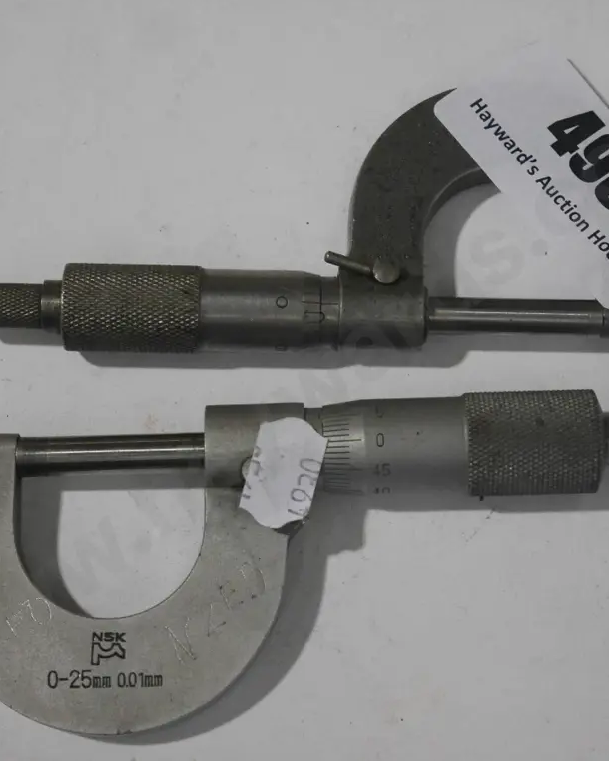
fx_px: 1892
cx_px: 333
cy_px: 378
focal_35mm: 84
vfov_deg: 22.7
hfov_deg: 18.3
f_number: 5.6
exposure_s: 1/200
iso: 3200
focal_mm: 32
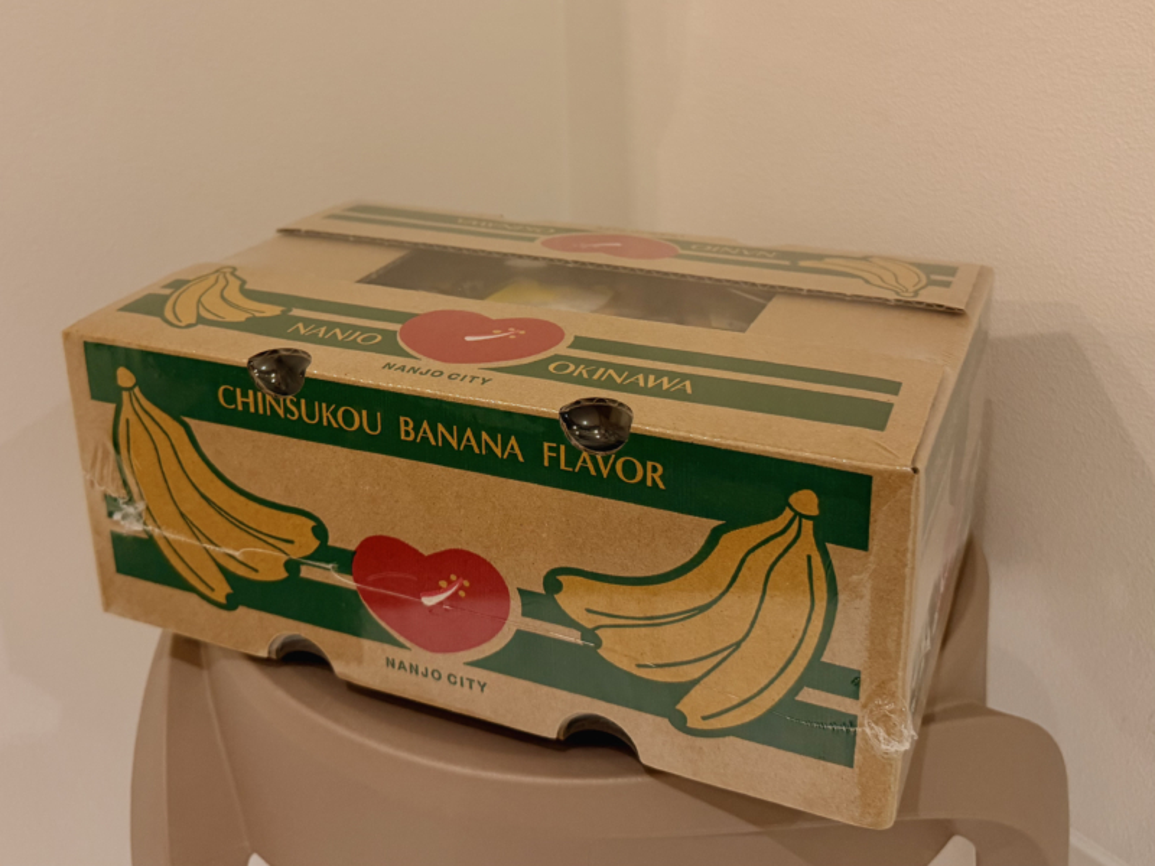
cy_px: 433
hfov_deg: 71.6
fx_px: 801
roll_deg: +2.5
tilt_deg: -19.0
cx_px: 578
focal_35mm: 24
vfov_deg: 56.8
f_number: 1.78
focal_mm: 6.76
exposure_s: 1/60
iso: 250
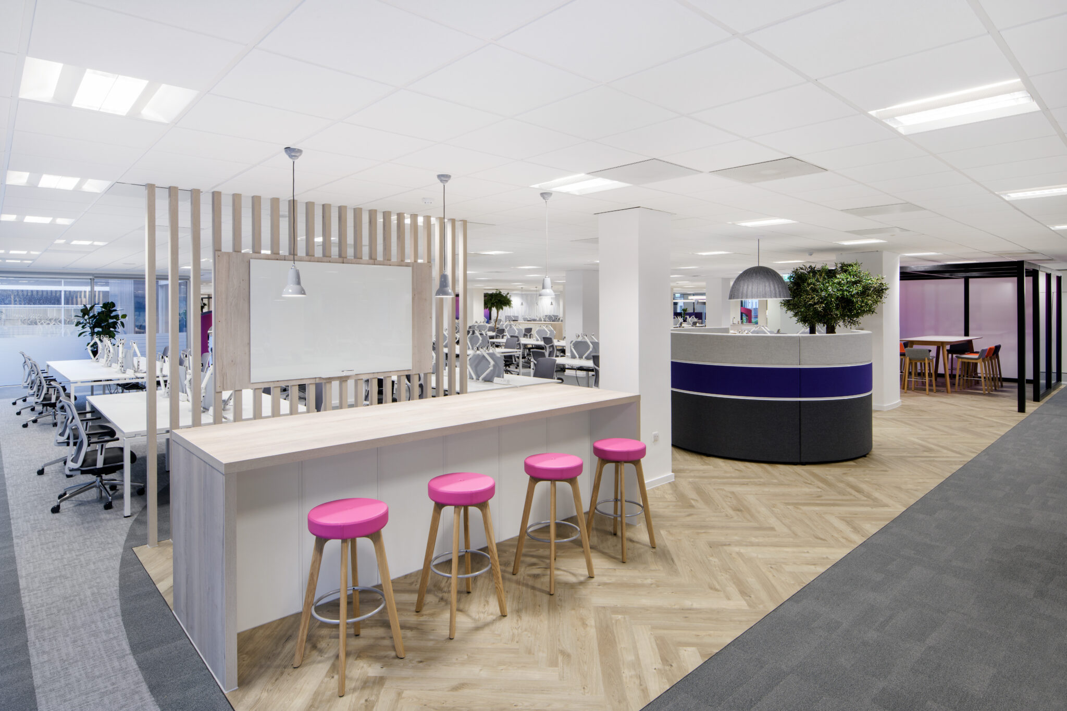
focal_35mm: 19
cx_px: 534
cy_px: 356
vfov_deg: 64.5
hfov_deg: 86.9
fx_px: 563
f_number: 13
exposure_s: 1/1.67
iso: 160
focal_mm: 19
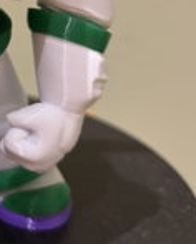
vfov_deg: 19.8
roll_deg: -1.5
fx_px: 666
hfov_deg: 15.7
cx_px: -76
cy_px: -27
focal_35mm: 92
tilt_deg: -13.4
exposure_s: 1/50
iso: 400
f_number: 1.6
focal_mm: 5.96
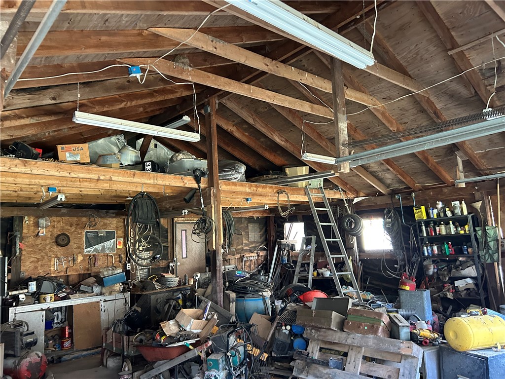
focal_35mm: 26
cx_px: 252
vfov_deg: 53.1
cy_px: 190
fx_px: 379
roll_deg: +2.5
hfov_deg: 67.3
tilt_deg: +5.8
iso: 500
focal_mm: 5.7
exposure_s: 1/51
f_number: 1.5
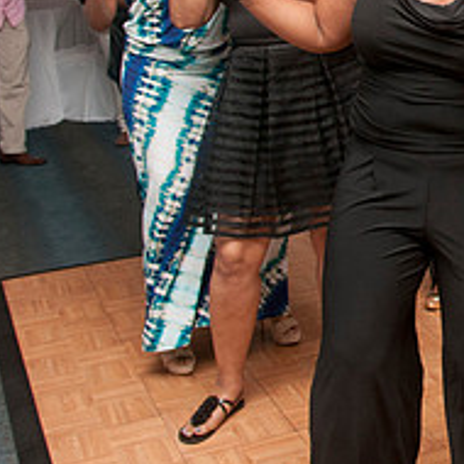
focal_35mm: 70
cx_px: 596
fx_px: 1062
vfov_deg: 23.8
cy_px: 28
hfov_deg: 22.2
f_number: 5.6
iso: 400
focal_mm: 18
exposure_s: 1/125
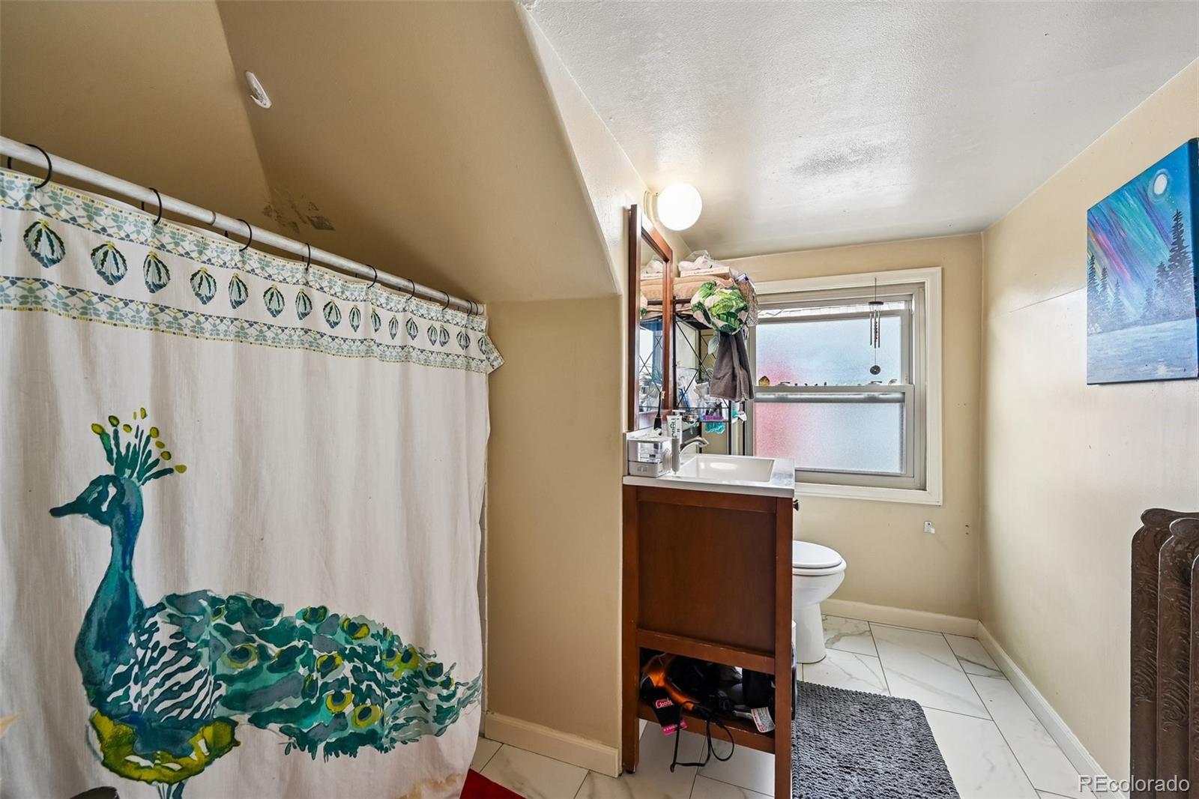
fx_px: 466
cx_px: 600
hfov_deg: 104.3
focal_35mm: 14
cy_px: 400
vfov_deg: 81.2
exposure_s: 1/6
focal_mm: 14
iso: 250
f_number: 10
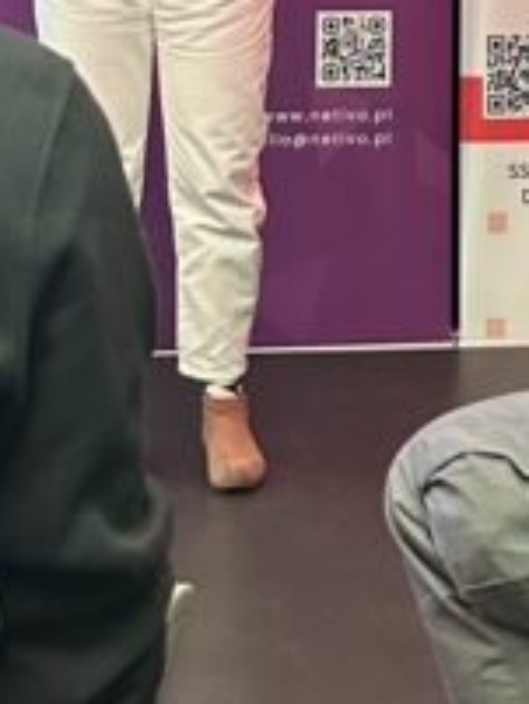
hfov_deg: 12.5
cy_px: -382
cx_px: 424
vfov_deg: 15.3
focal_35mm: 118
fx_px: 2402
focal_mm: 5.7
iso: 400
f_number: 1.5
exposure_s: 1/50
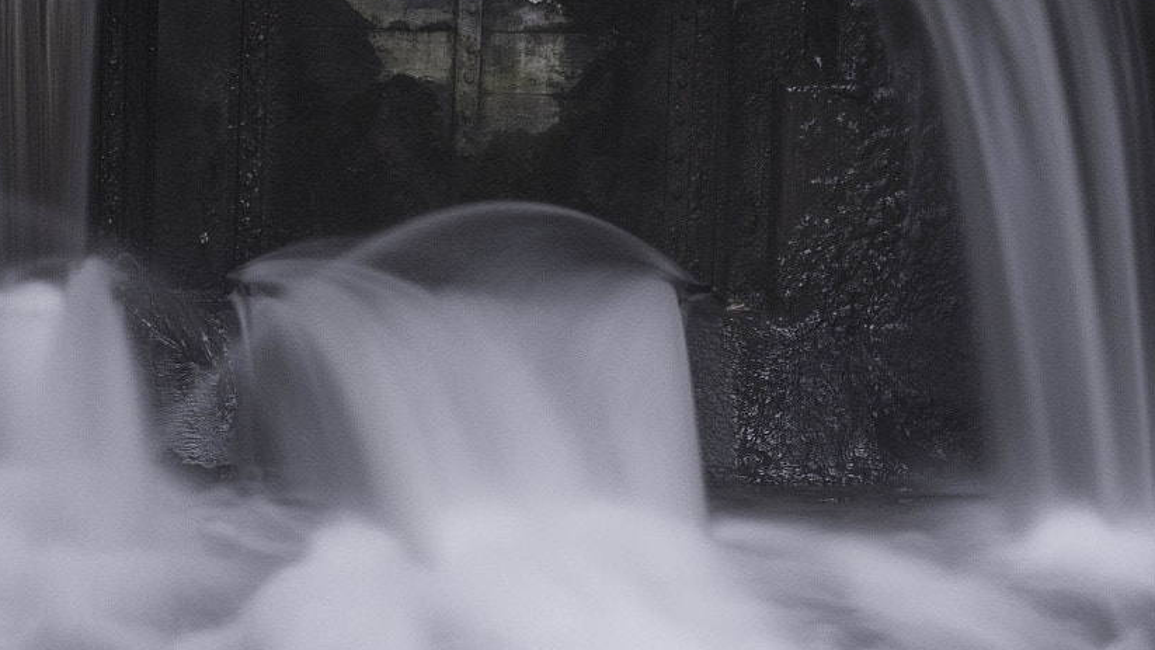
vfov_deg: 4.3
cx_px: 553
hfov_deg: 7.6
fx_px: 8698
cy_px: 576
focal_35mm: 284
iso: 160
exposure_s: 5
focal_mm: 67
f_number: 16
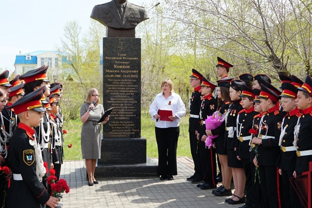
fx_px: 491
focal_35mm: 57
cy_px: 93
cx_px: 135
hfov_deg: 35.2
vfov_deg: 23.9
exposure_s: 1/100
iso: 100
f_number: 9
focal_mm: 29
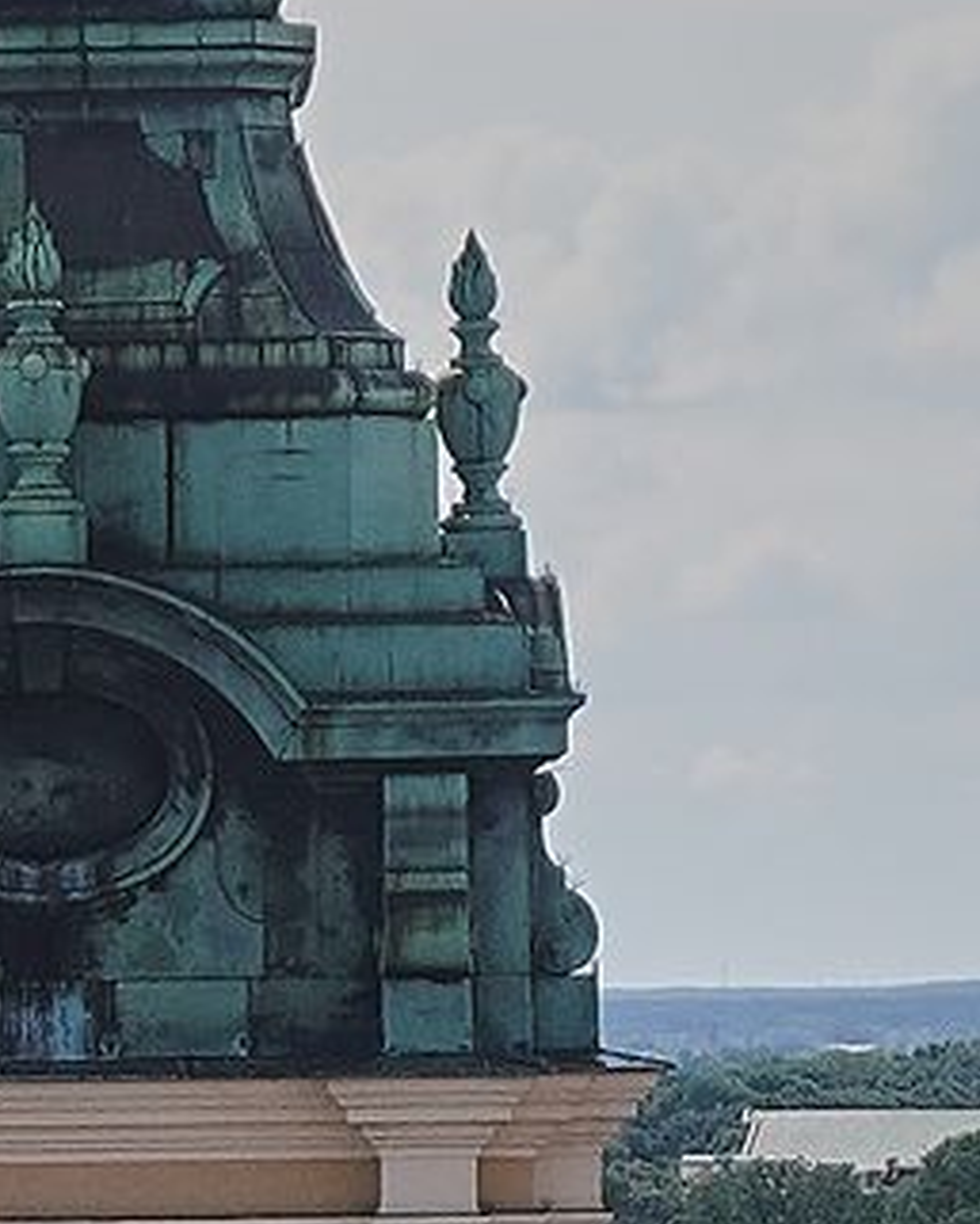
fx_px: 10016
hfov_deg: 5.6
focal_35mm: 276
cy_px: 2528
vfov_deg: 6.7
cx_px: -172
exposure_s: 1/1000
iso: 200
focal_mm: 21
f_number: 5.6
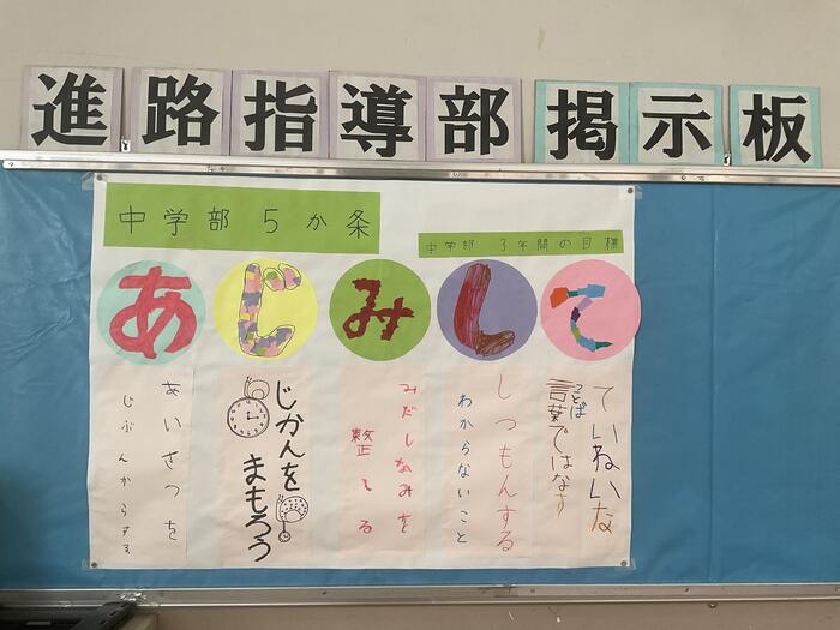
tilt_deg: -1.3
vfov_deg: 48.2
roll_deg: +0.4
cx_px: 420
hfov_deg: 61.7
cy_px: 315
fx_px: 704
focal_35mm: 29
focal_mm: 3
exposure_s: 1/120
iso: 64
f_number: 1.8
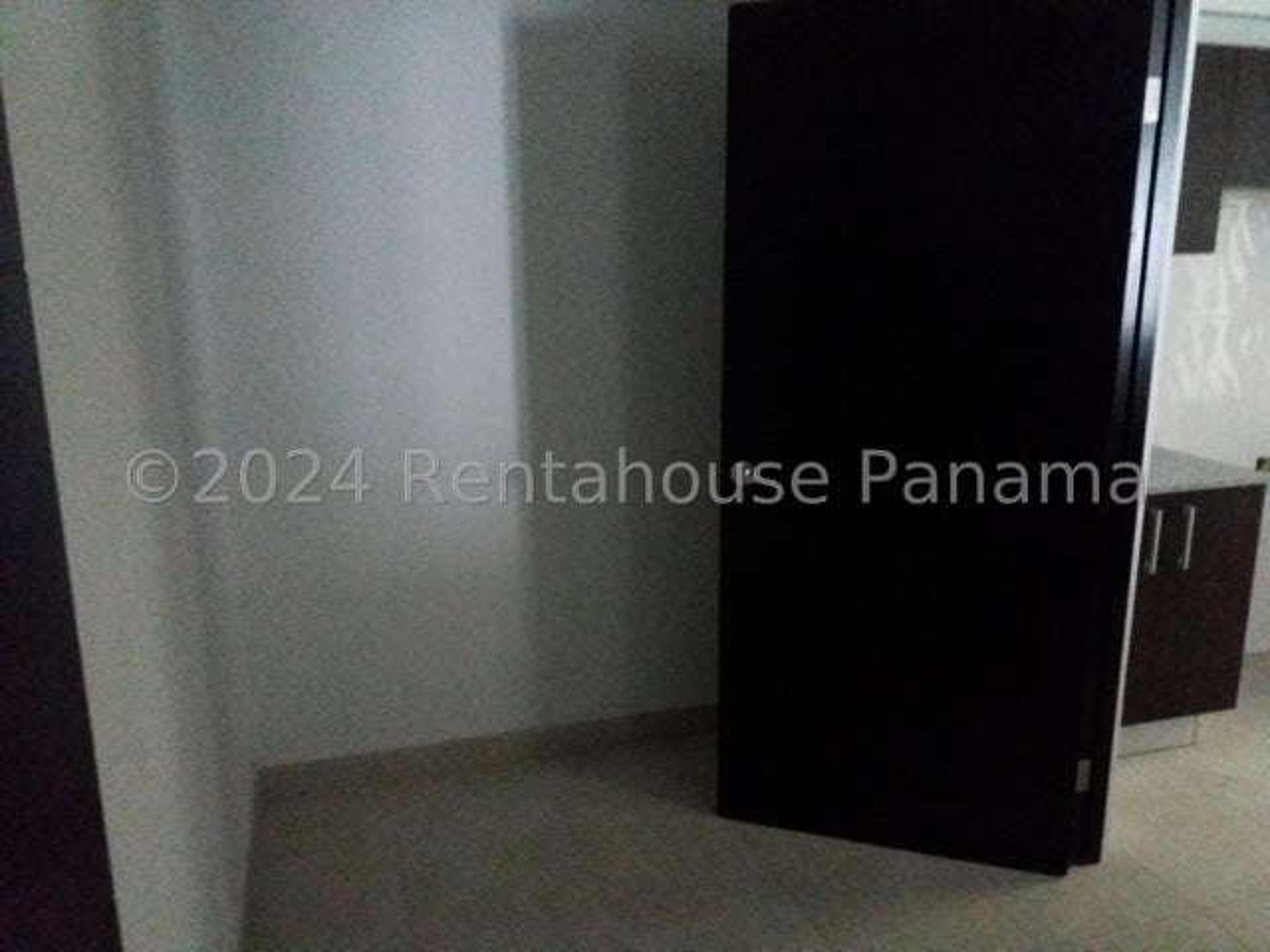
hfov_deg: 63.4
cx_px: 635
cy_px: 476
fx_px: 1027
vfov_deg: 49.7
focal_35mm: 28
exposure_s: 1/17
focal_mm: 3.7
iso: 1250
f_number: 1.9
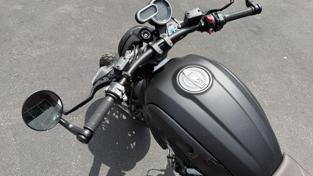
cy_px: 81
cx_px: 153
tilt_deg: -46.5
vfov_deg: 42.8
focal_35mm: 27
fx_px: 224
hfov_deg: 69.9
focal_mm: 6.76
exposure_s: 1/2110
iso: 80
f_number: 1.78
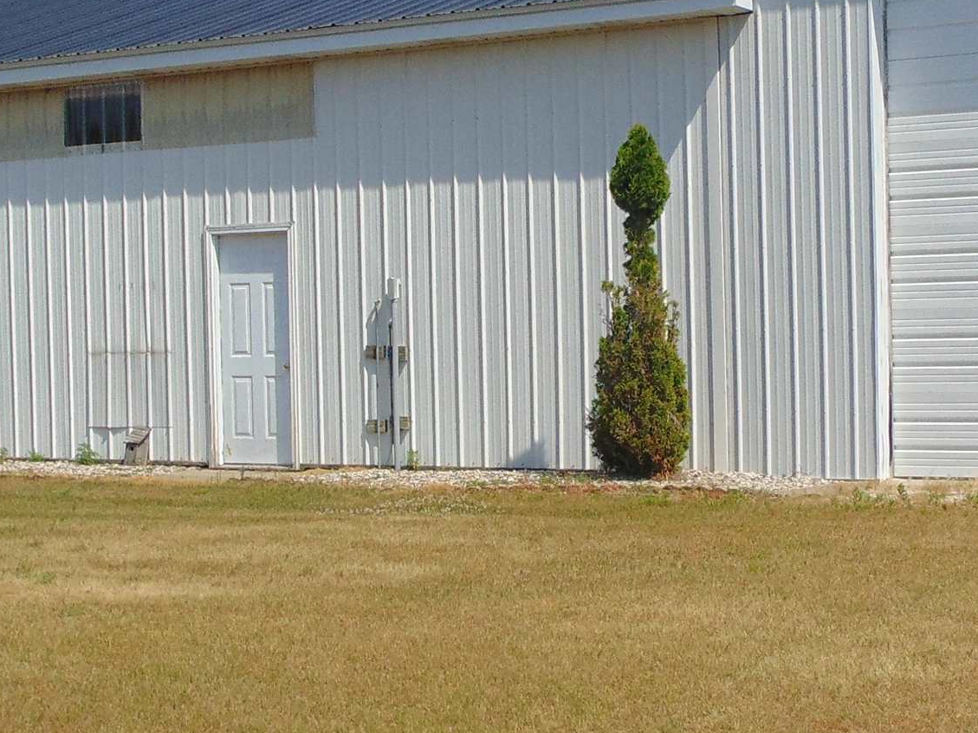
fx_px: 1921
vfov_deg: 21.6
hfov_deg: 28.6
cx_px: 487
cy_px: 351
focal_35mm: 68
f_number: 7.7
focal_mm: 4.5
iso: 80
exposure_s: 1/320
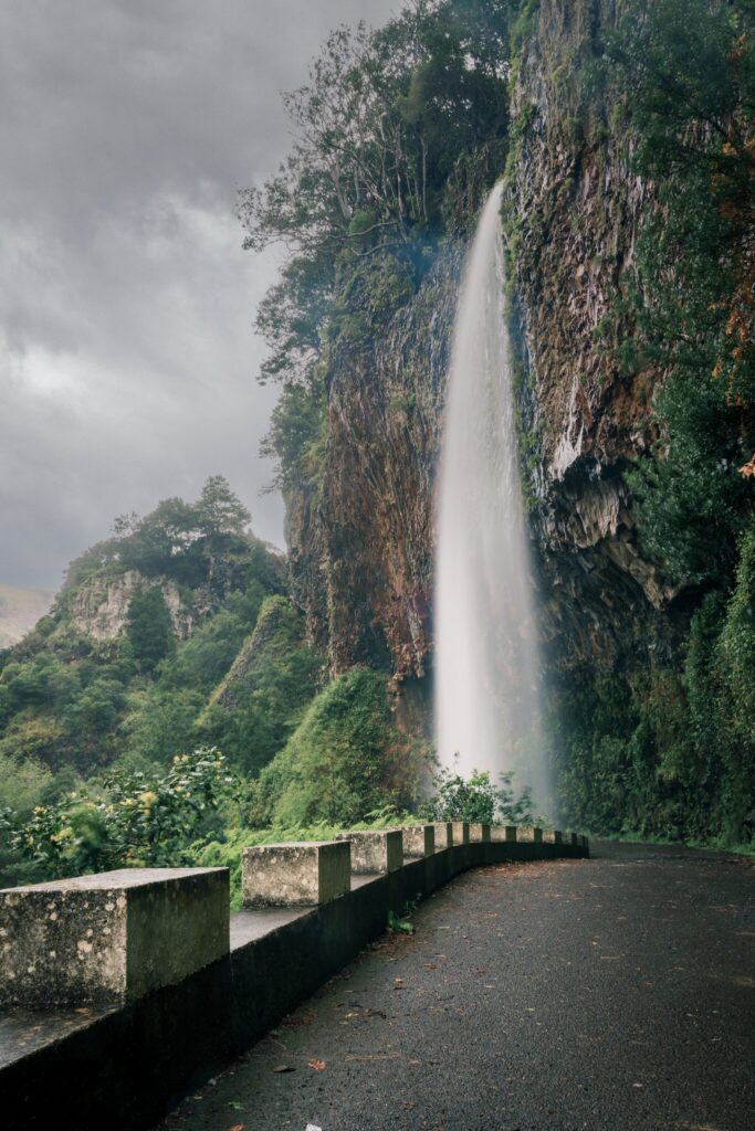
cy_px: 566
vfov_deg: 62.3
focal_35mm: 30
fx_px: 937
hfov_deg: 43.9
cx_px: 378
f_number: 16
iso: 100
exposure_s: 1
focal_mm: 29.8
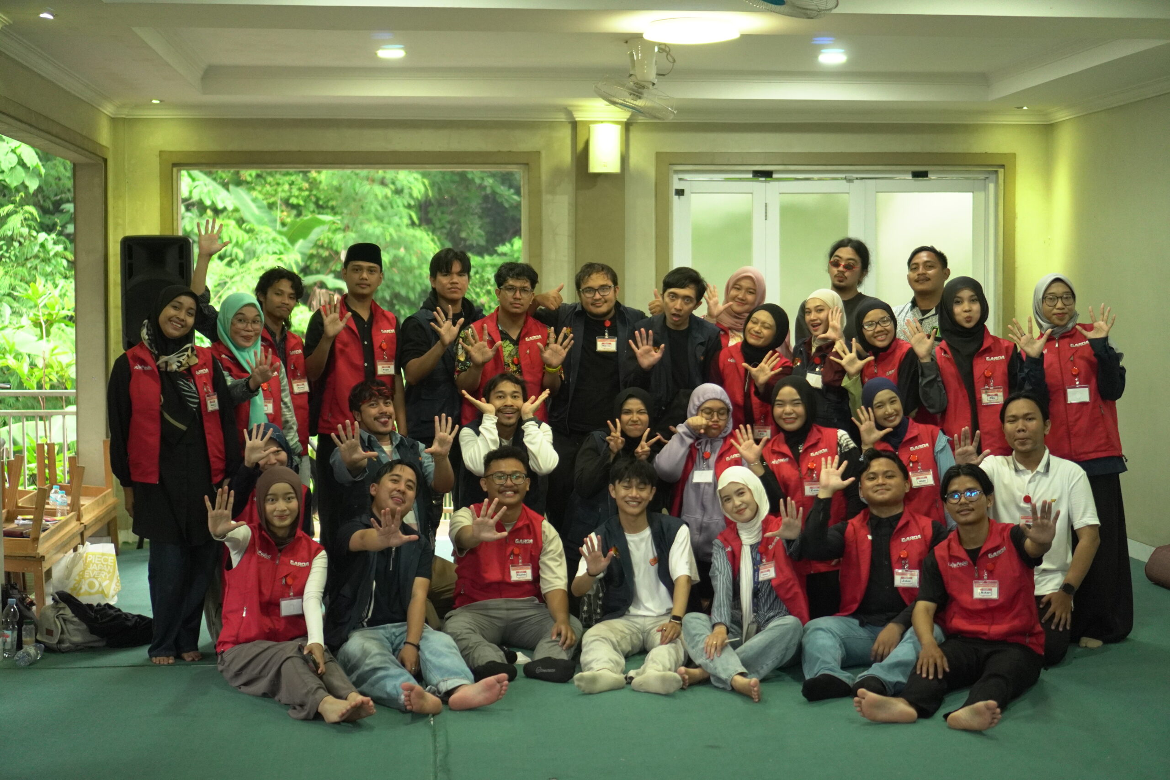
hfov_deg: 37.8
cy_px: 390
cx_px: 585
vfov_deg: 25.8
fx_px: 1706
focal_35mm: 52
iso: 1600
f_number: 1.8
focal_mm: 35
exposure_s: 1/125
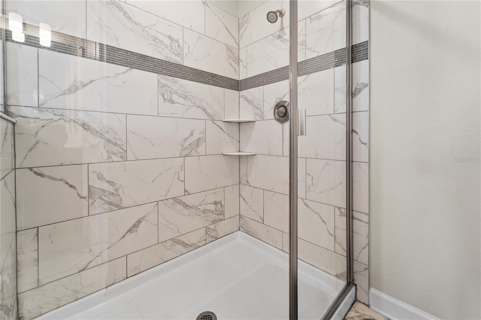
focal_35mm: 14
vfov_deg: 81.2
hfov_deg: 104.3
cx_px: 240
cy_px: 160
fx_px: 187
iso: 1600
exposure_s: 1/60
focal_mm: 14
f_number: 8
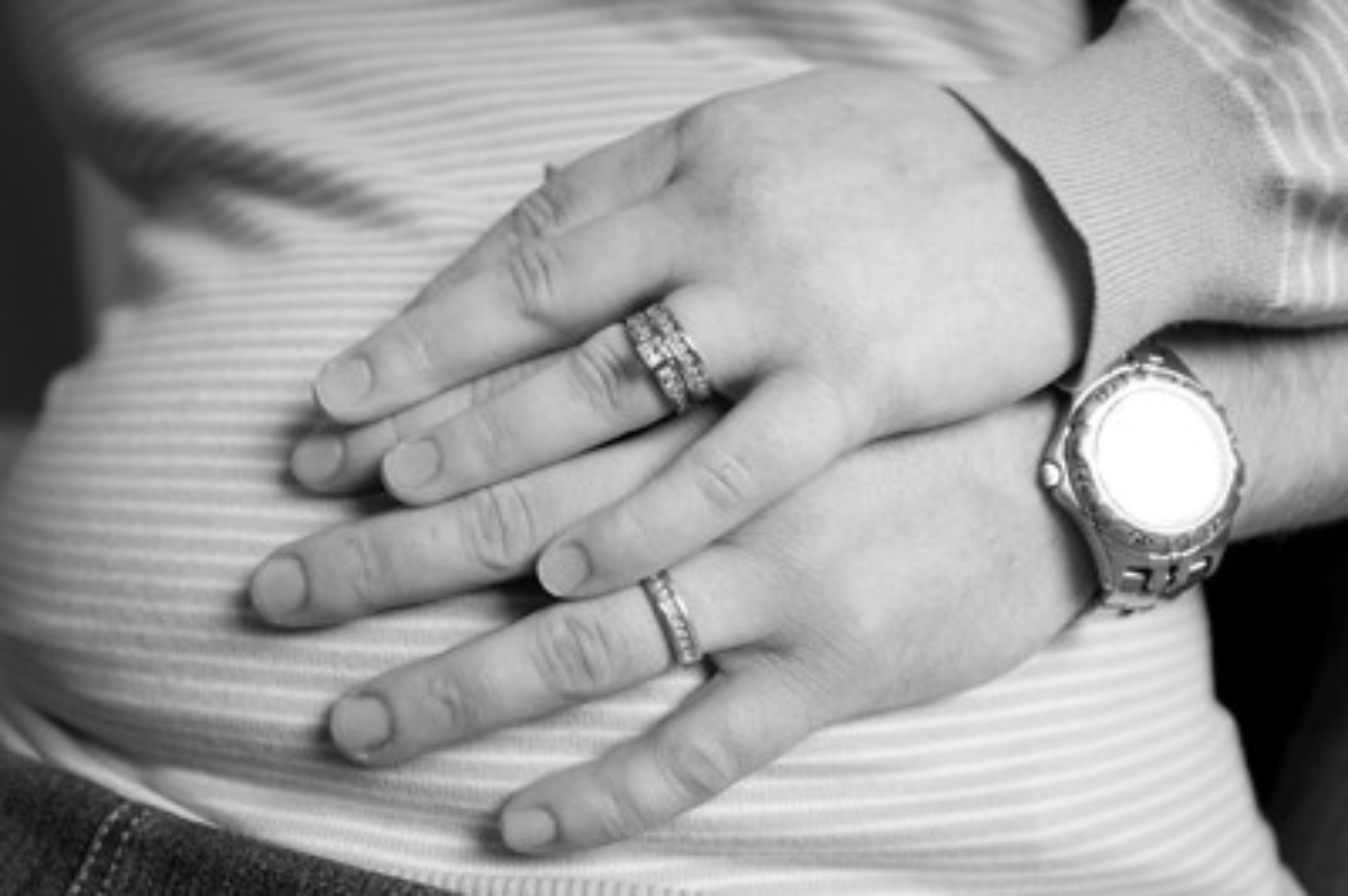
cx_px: 674
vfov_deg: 36.8
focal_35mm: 36
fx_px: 1347
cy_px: 448
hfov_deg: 53.2
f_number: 2.8
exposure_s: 1/250
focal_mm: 24
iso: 250
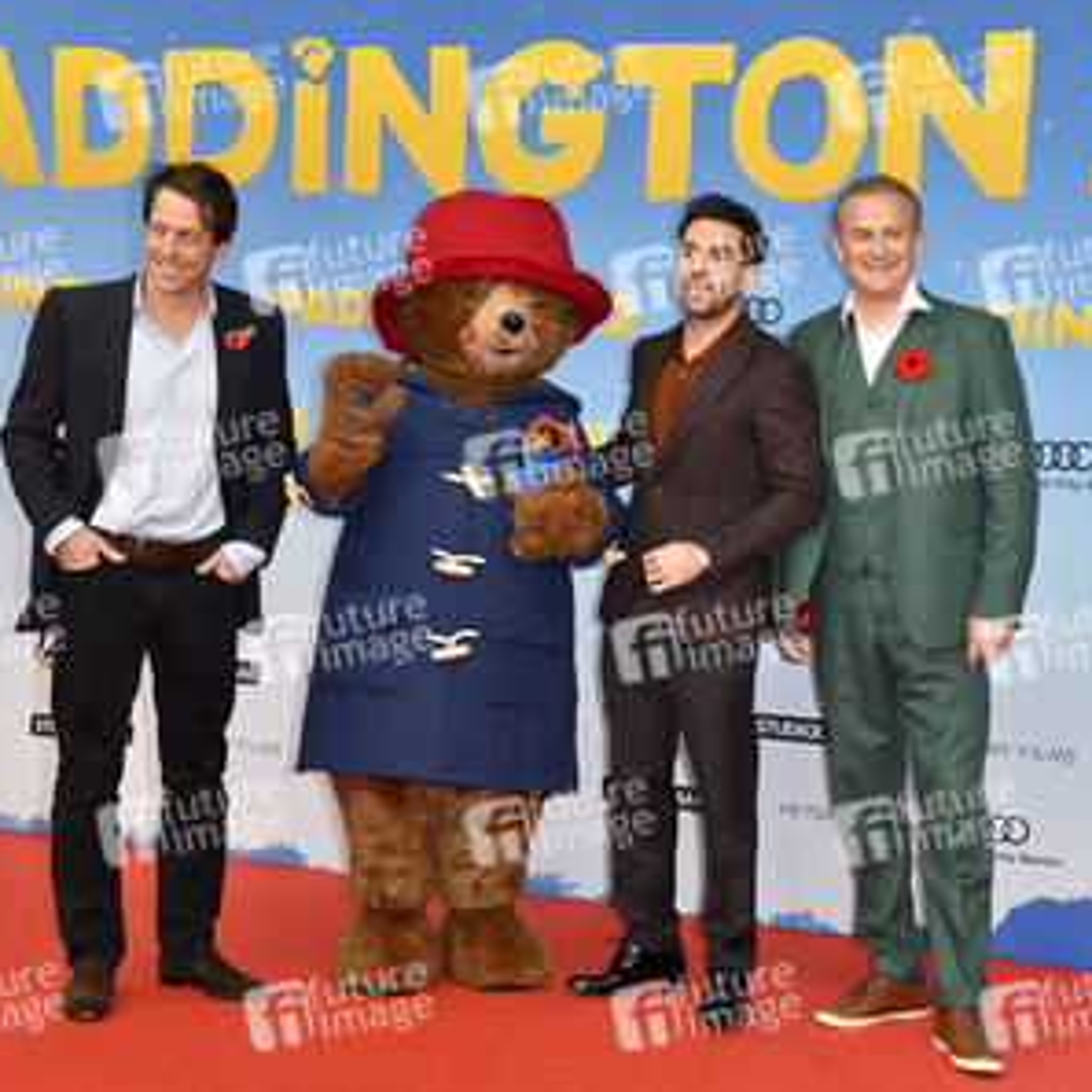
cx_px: 609
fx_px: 2391
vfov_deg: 25.7
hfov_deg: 25.7
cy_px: 548
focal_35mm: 67
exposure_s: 1/200
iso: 640
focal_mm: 52
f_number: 5.6
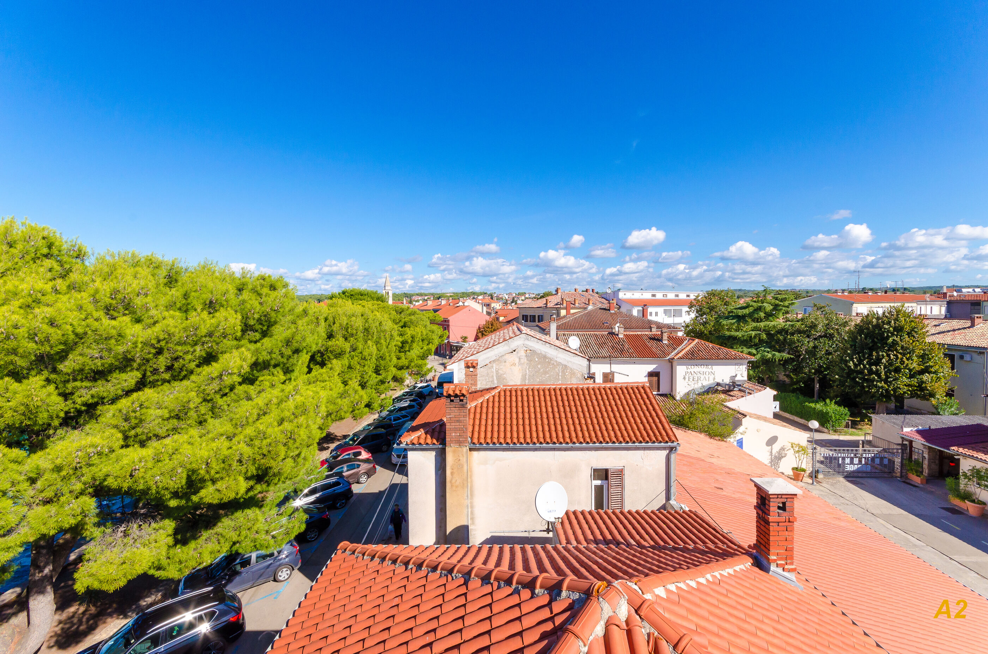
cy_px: 327
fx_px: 411
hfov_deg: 100.5
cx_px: 494
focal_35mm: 15
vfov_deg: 77.1
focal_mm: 10
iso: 200
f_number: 11
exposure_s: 1/400
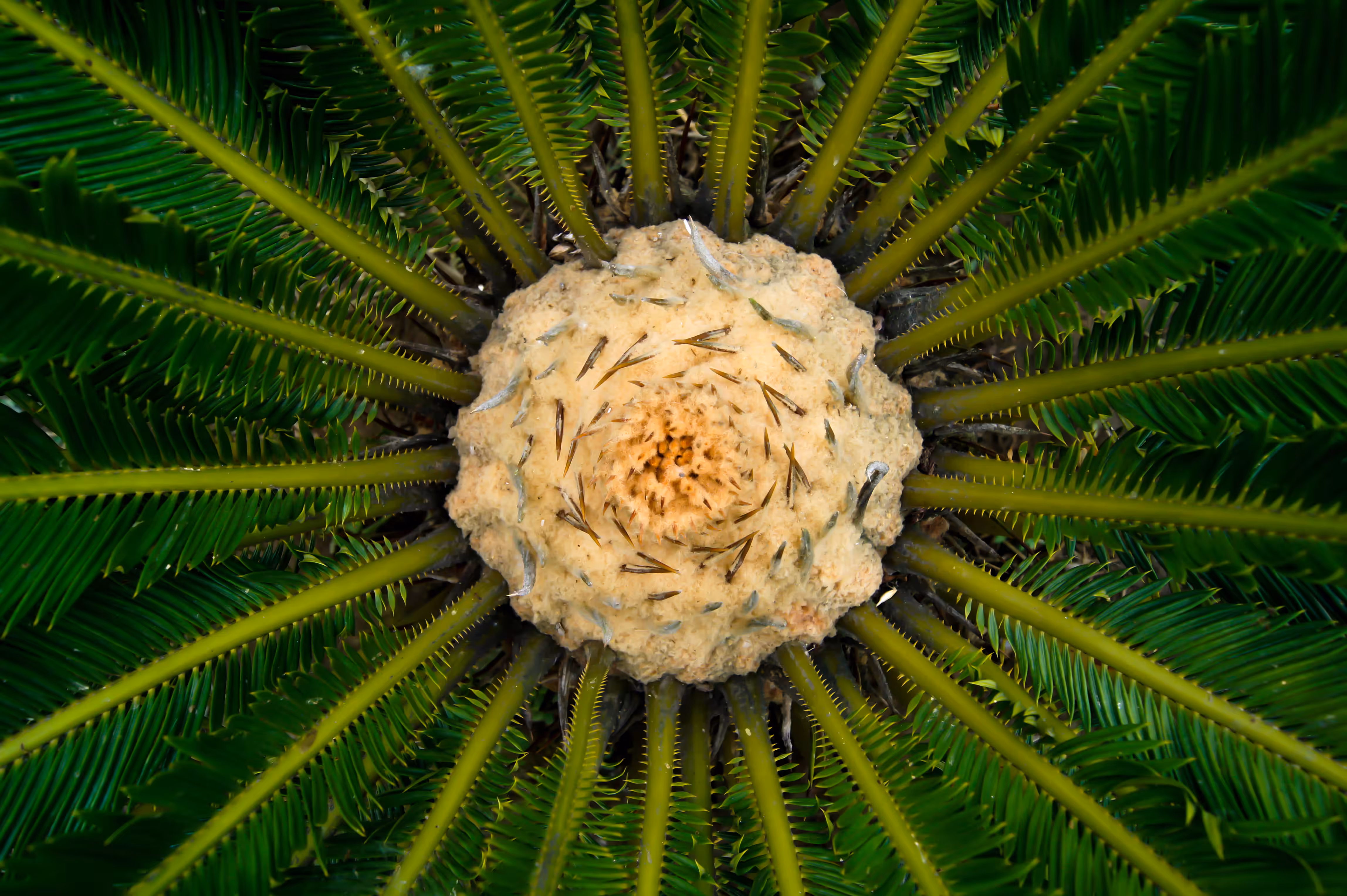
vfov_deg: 47.9
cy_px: 448
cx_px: 674
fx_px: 1010
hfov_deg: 67.4
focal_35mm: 27
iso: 200
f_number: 7.1
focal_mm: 18
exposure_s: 1/40
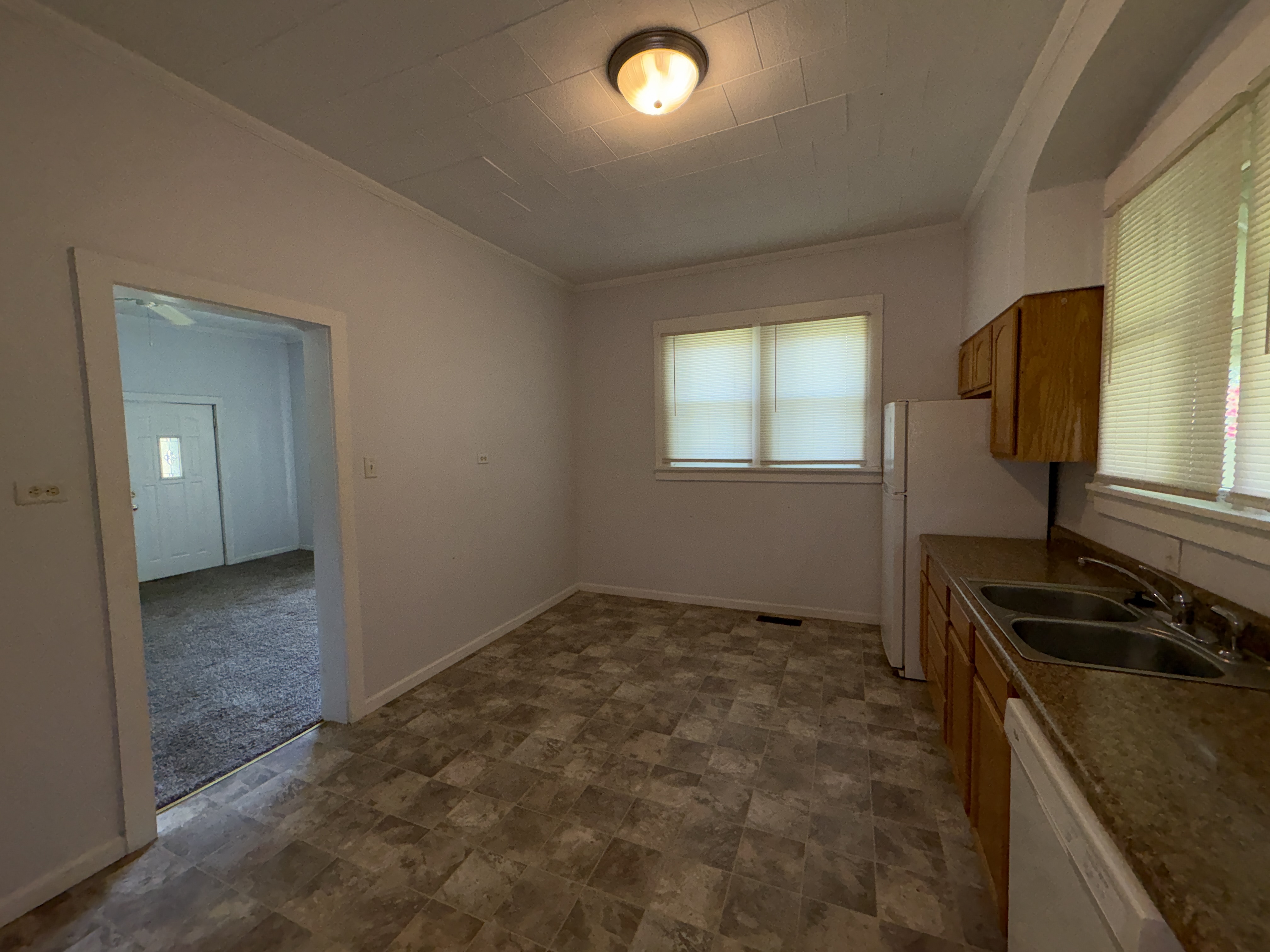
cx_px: 635
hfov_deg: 102.1
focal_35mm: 14
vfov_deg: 85.7
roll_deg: +1.4
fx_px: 514
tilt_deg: -3.5
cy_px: 476
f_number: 2.2
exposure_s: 1/107
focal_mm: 2.22
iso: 64
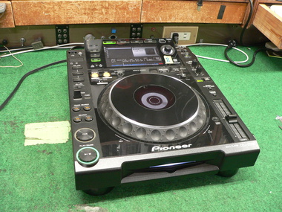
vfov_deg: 39.7
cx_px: 141
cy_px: 106
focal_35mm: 36
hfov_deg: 51.4
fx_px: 293
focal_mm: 6
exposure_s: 1/8
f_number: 2.8
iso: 200
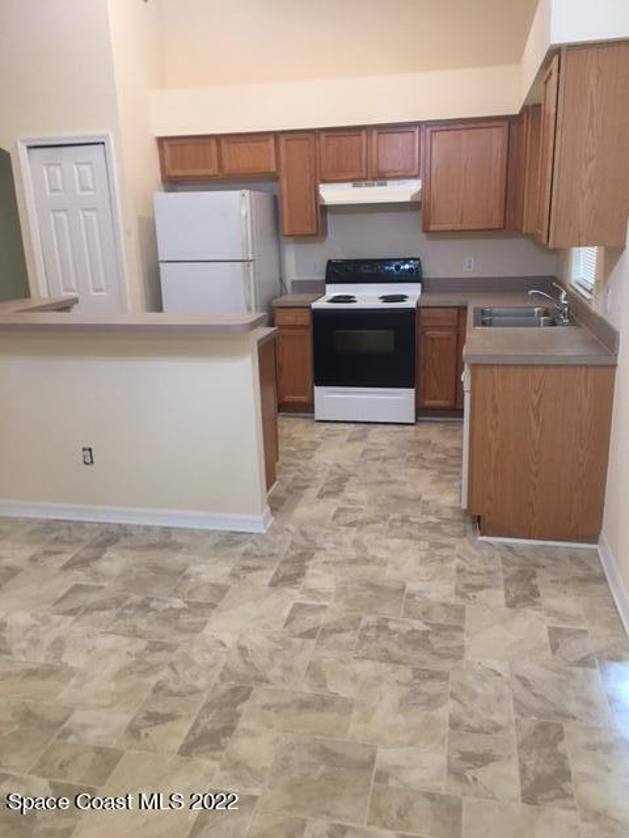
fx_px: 703
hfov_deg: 48.2
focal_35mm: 29
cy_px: 419
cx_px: 314
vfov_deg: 61.7
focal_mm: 4.15
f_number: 2.2
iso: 100
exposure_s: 1/30
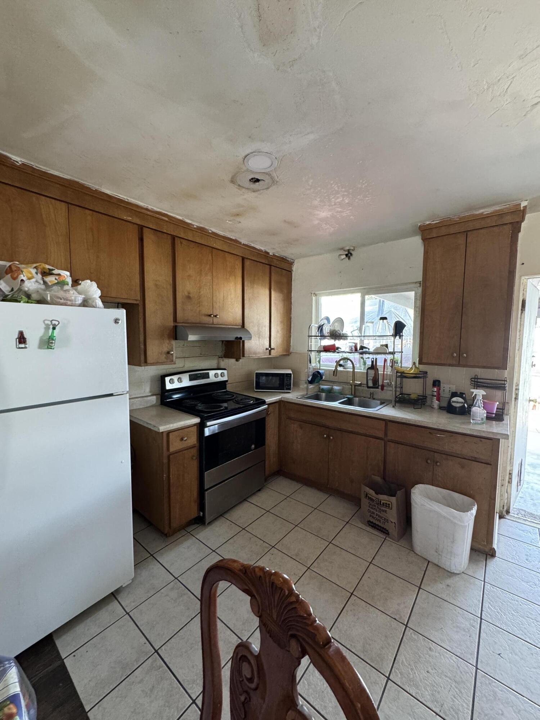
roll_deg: -0.3
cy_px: 360
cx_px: 270
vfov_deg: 102.1
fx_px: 291
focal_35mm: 14
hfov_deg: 85.7
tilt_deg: -5.0
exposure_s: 1/60
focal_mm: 2.22
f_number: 2.2
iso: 500
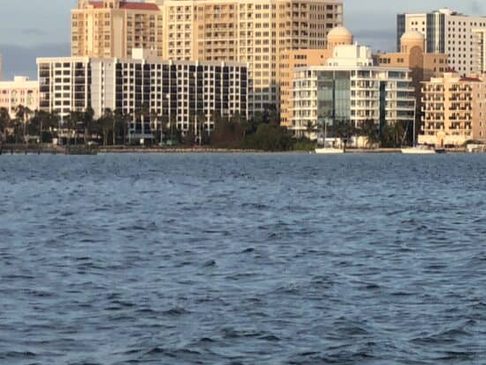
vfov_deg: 7.0
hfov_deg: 9.0
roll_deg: -0.2
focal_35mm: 211
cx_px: 859
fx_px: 2963
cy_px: 99
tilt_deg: +0.8
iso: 20
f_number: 2.8
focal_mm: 6.6
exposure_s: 1/306
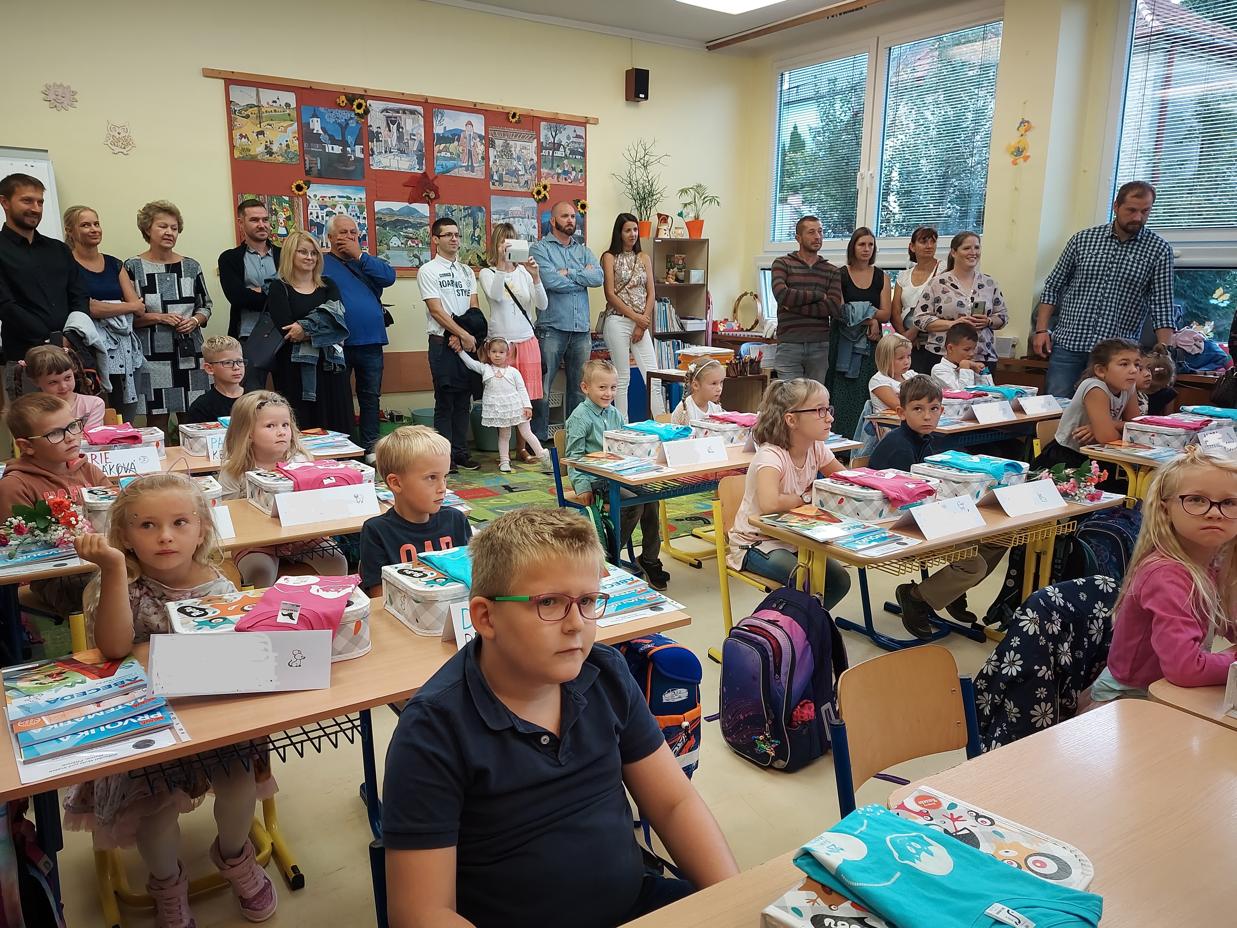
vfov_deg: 54.9
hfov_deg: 69.4
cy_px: 456
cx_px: 611
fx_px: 893
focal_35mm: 25
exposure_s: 1/50
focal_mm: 5.23
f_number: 1.8
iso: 100
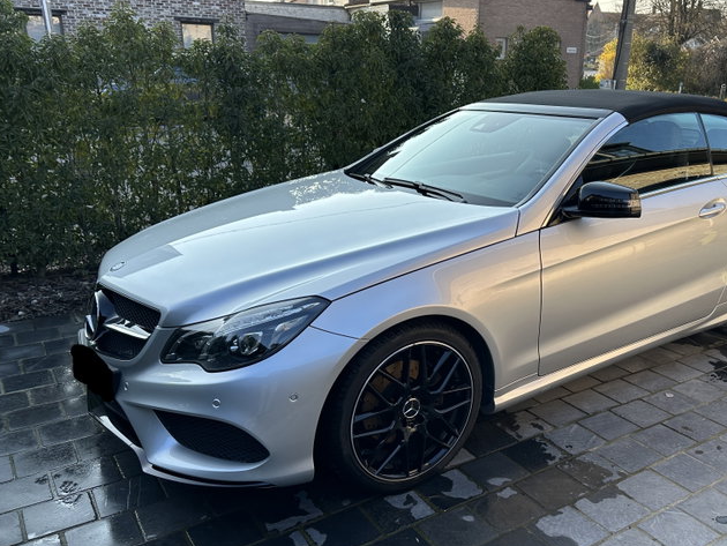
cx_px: 475
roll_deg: -1.9
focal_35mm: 32
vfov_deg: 44.2
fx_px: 672
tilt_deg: -18.0
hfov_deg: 55.8
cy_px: 285
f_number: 1.78
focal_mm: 6.86
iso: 80
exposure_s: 1/1029
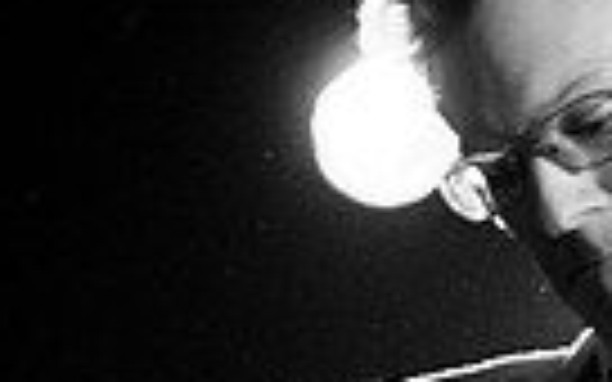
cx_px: 234
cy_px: 586
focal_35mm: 195
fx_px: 3252
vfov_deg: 6.6
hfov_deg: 10.7
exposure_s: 1/80
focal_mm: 30
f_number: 1.8
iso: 1000
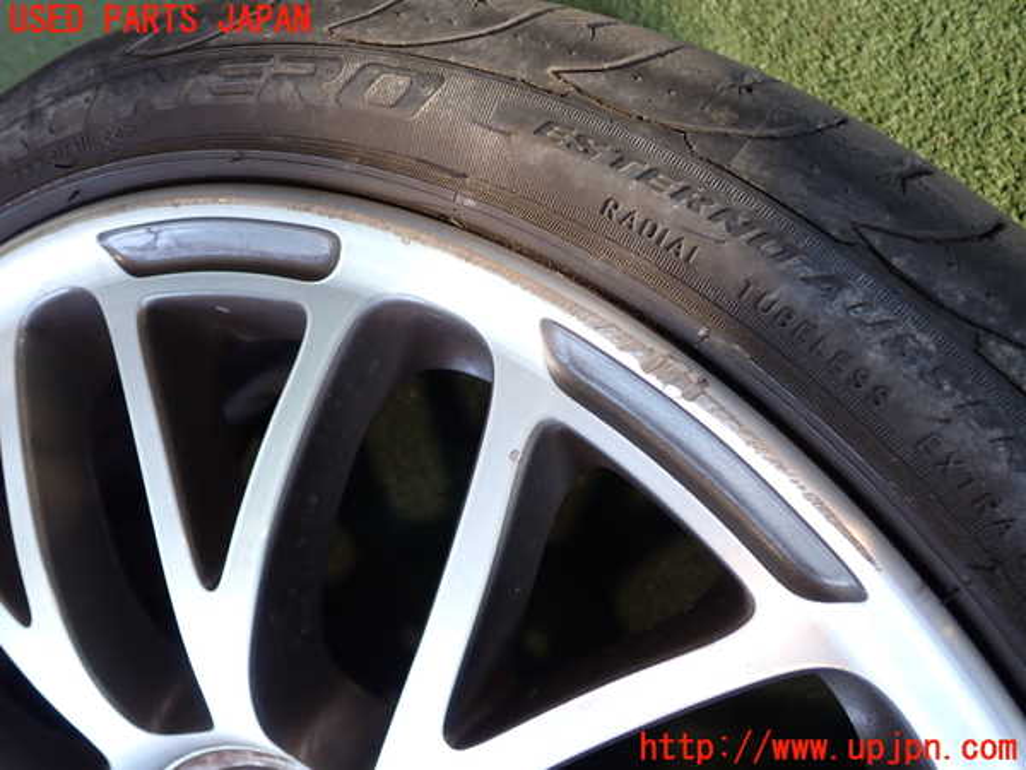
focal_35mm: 30
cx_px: 513
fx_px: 889
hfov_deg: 60.0
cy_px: 385
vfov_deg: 46.8
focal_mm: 5.4
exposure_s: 1/80
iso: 200
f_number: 2.3
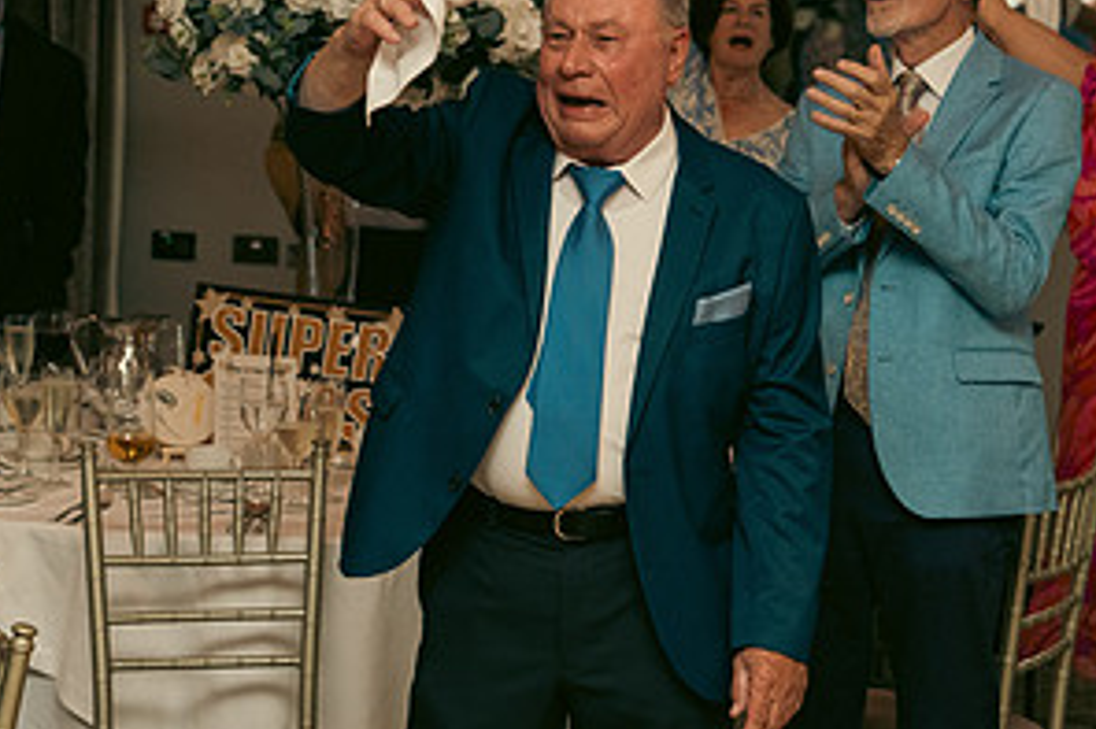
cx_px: 544
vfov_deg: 13.4
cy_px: 261
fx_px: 3103
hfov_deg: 20.0
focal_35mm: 102
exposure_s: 1/160
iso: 2500
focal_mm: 52
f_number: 3.5
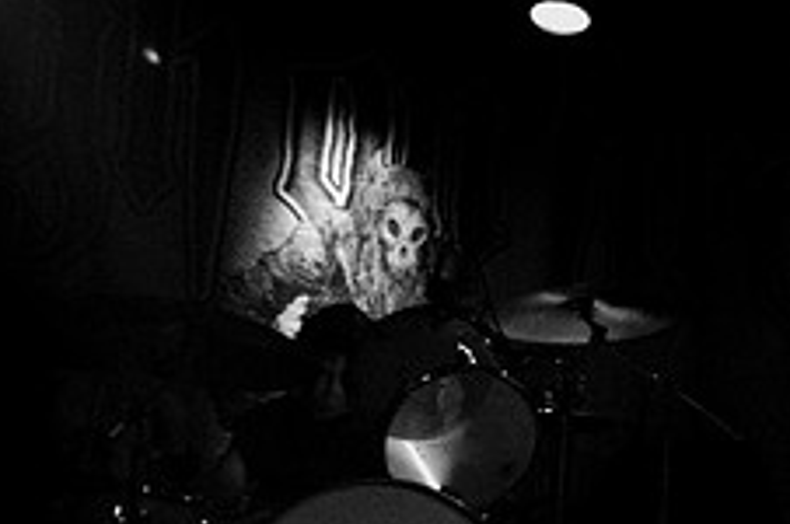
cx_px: 937
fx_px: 1687
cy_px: 583
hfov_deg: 24.1
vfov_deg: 17.1
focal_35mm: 77
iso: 800
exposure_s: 1/50
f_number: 2.8
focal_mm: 20
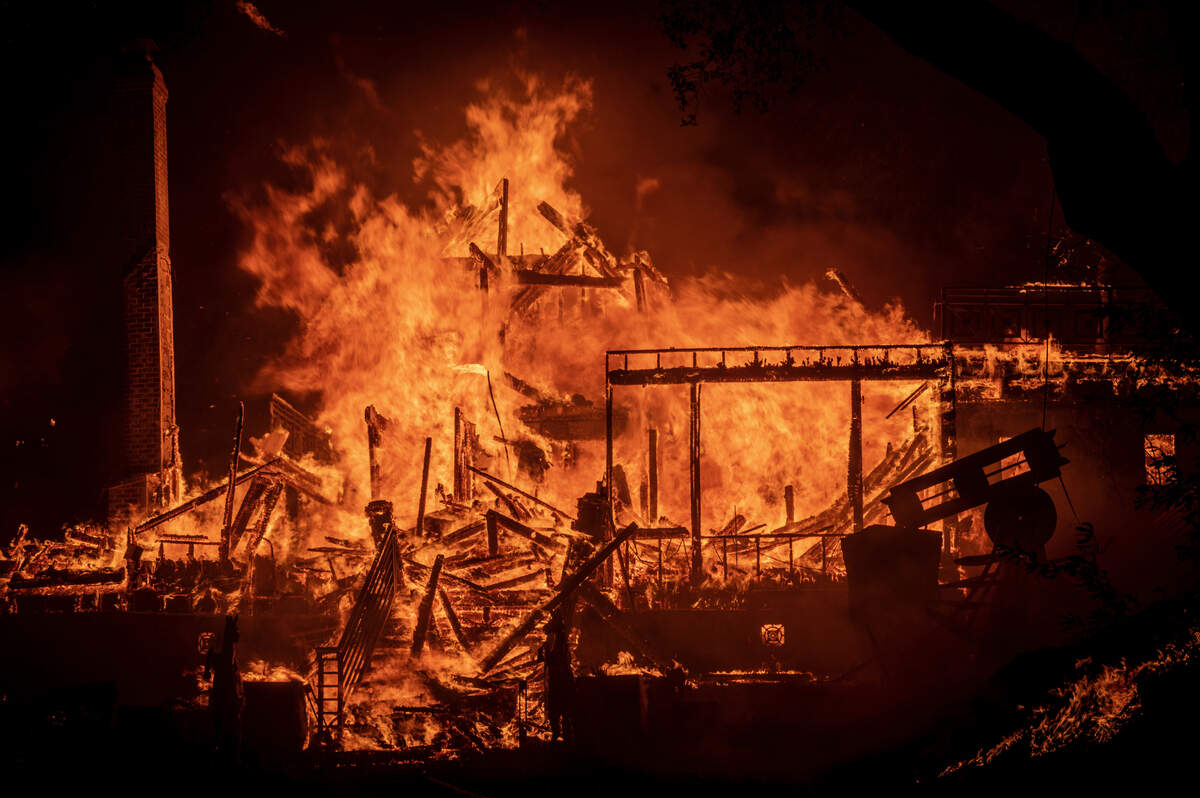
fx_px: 2132
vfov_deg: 21.2
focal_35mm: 64
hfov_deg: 31.4
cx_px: 600
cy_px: 399
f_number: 10
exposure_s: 1/100
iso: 50
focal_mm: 64
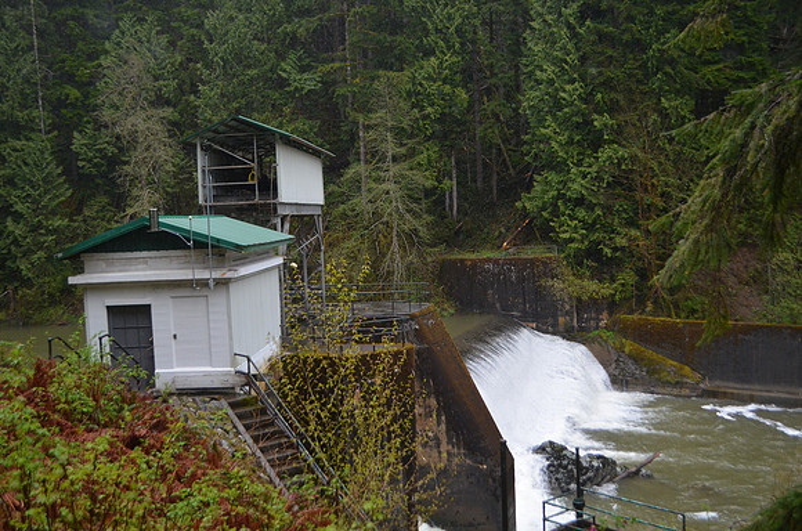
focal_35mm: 36
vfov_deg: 36.7
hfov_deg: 53.2
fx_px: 800
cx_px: 401
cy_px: 266
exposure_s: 1/800
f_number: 4
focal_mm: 24
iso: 800
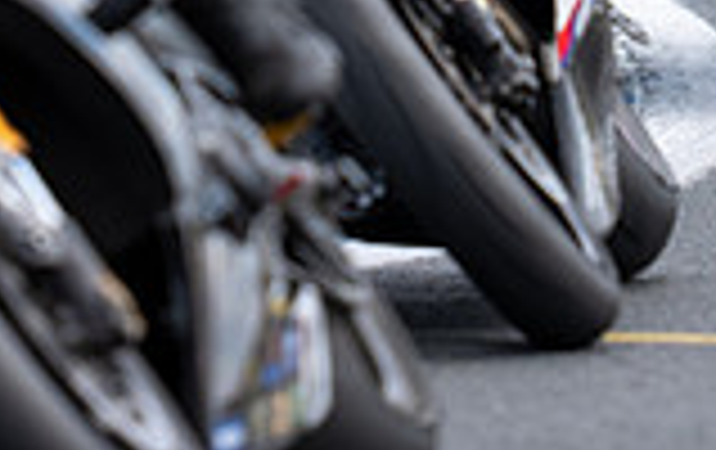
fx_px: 34952
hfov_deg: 1.2
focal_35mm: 1788
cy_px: -572
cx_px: 654
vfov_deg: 0.7
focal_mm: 400
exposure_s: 1/500
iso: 64
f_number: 3.5
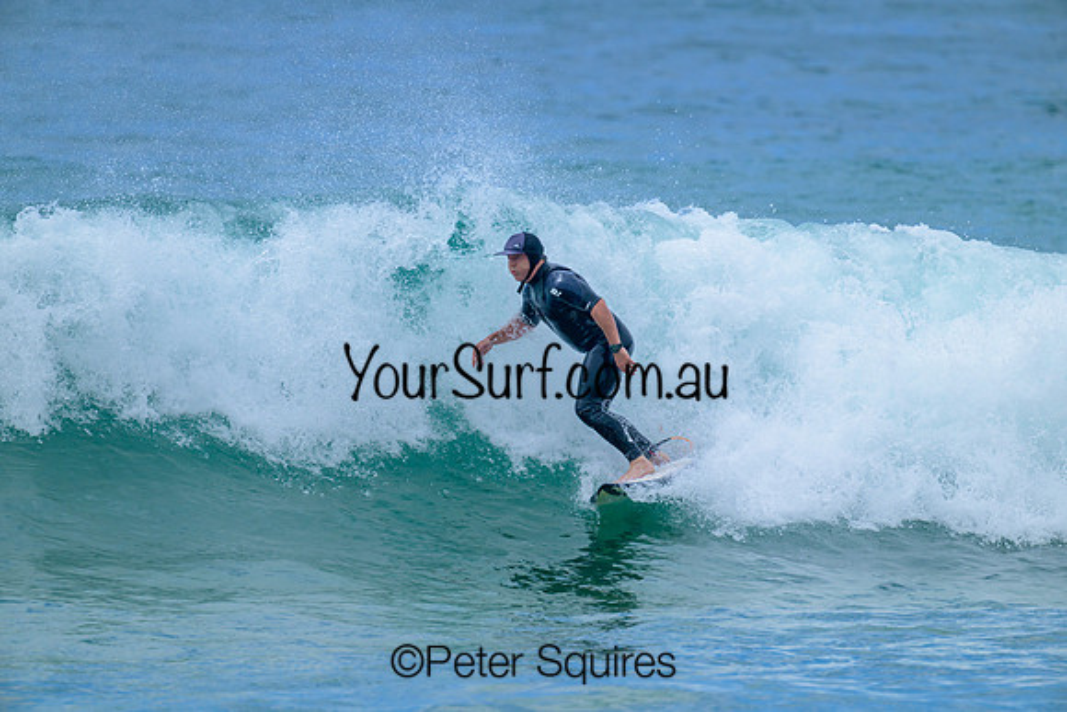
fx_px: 16601
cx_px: 534
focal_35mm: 560
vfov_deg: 2.5
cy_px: 356
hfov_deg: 3.7
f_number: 8
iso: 400
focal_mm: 560
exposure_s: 1/2000
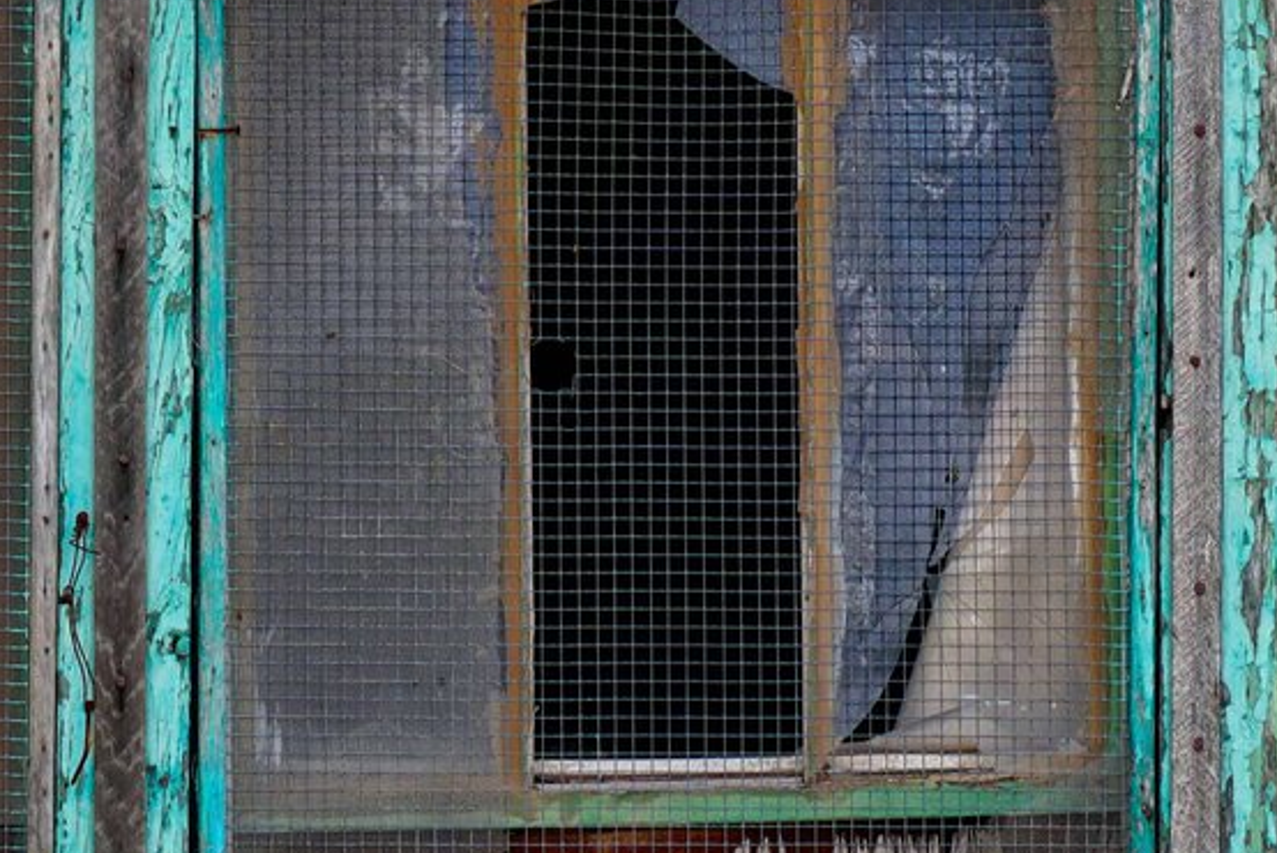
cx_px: 353
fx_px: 10140
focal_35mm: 286
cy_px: 775
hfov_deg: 7.2
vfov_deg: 4.8
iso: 100
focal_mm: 55
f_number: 5
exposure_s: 1/160
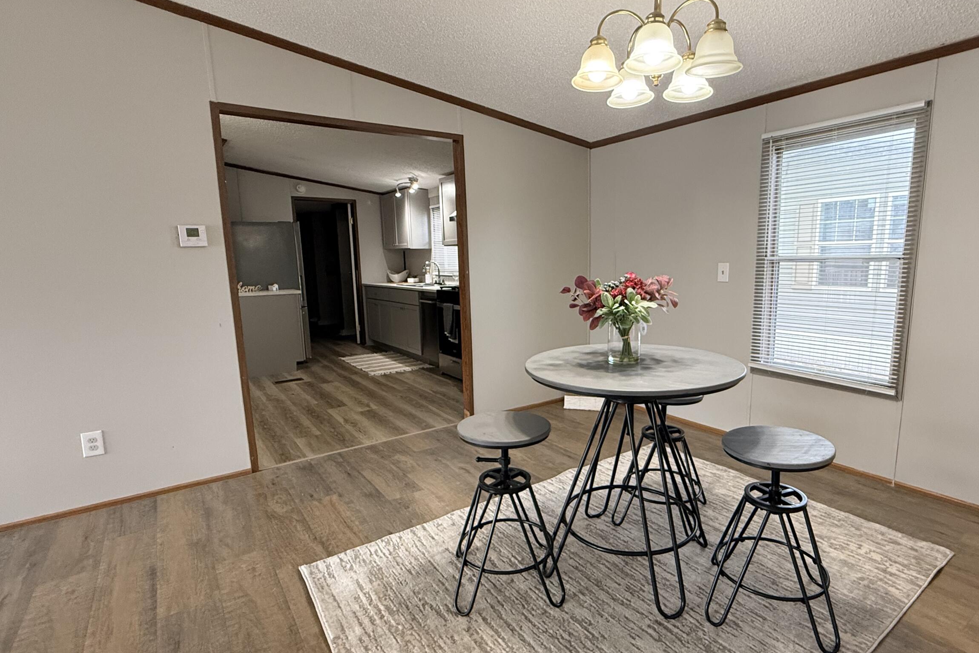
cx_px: 537
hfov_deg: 86.7
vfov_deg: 64.5
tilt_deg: -9.0
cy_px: 338
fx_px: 517
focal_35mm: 19
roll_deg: +1.2
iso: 320
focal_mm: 2.22
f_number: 2.2
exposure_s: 1/120
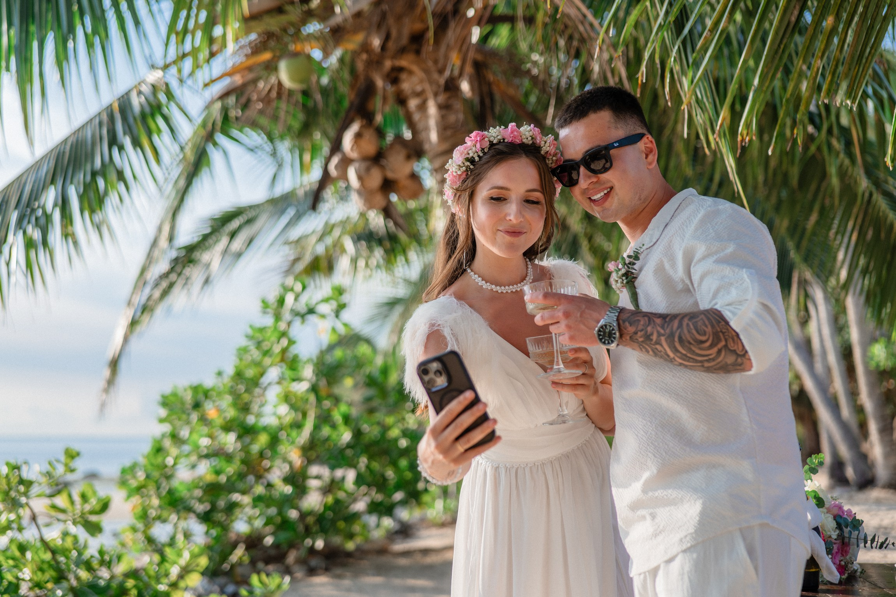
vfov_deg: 27.0
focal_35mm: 50
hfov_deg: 39.6
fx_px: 1244
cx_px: 448
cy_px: 298
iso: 500
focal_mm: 50
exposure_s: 1/3200
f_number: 2.2
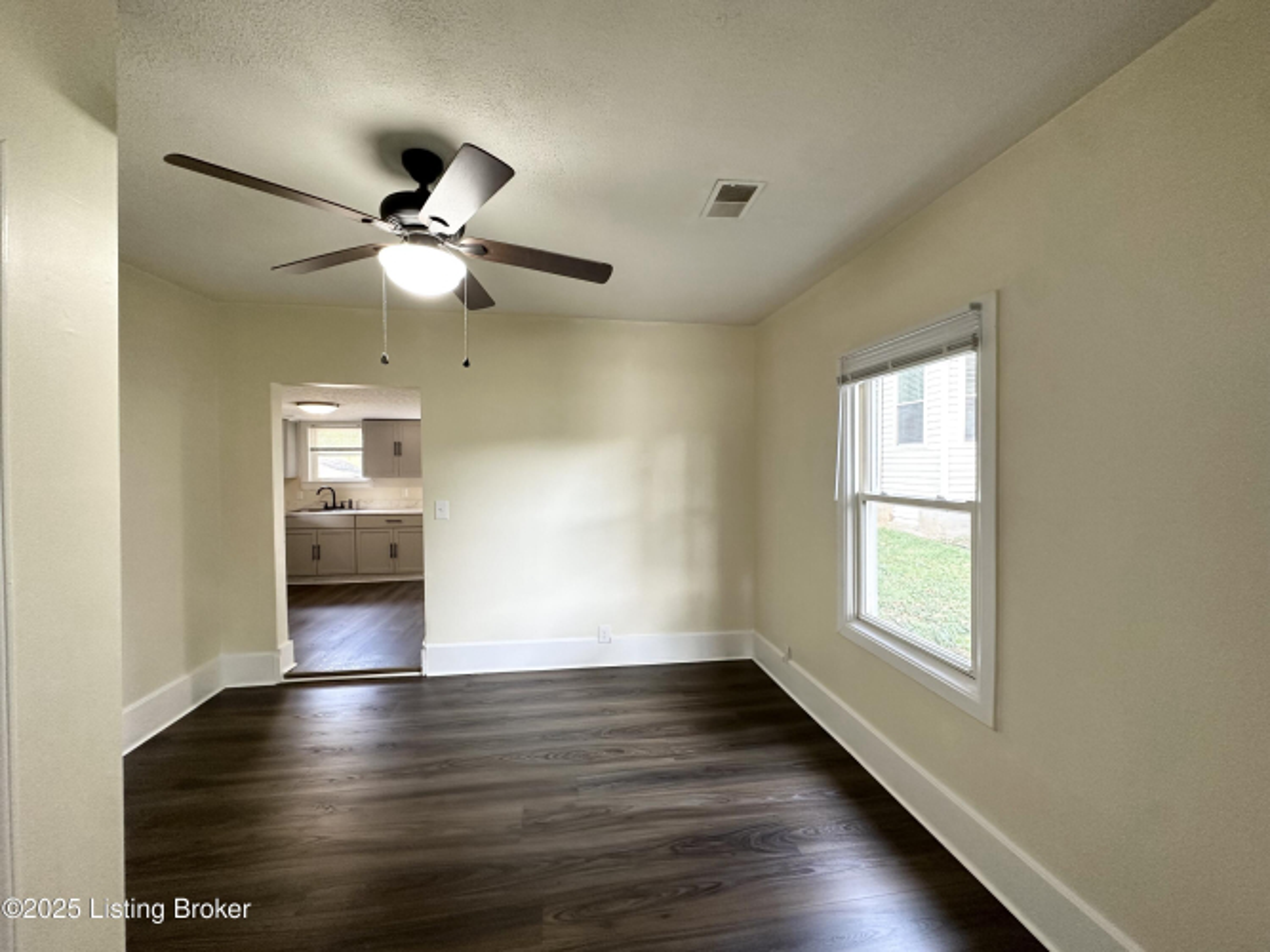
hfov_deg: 102.1
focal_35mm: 14
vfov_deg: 85.7
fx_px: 514
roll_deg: -0.4
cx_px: 635
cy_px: 476
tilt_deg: -1.8
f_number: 2.2
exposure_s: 1/60
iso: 200
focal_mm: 2.22
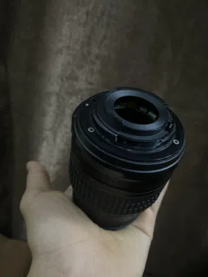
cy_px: 138
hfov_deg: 54.9
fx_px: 200
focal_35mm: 25
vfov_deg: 69.4
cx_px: 104
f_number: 1.8
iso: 1000
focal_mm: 4.25
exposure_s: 1/17
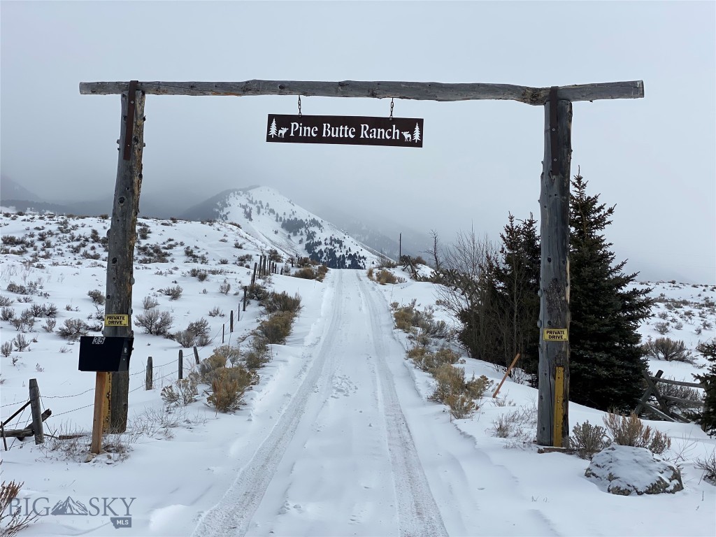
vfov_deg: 28.0
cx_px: 358
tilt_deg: +4.2
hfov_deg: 36.8
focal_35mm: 52
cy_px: 268
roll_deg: -1.4
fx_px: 1076
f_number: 2
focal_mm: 6
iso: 25
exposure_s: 1/5988
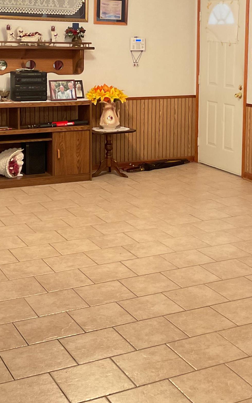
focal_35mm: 60
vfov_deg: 33.6
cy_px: 119
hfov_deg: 21.6
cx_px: 165
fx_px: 659
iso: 250
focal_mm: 3
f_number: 1.8
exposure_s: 1/30
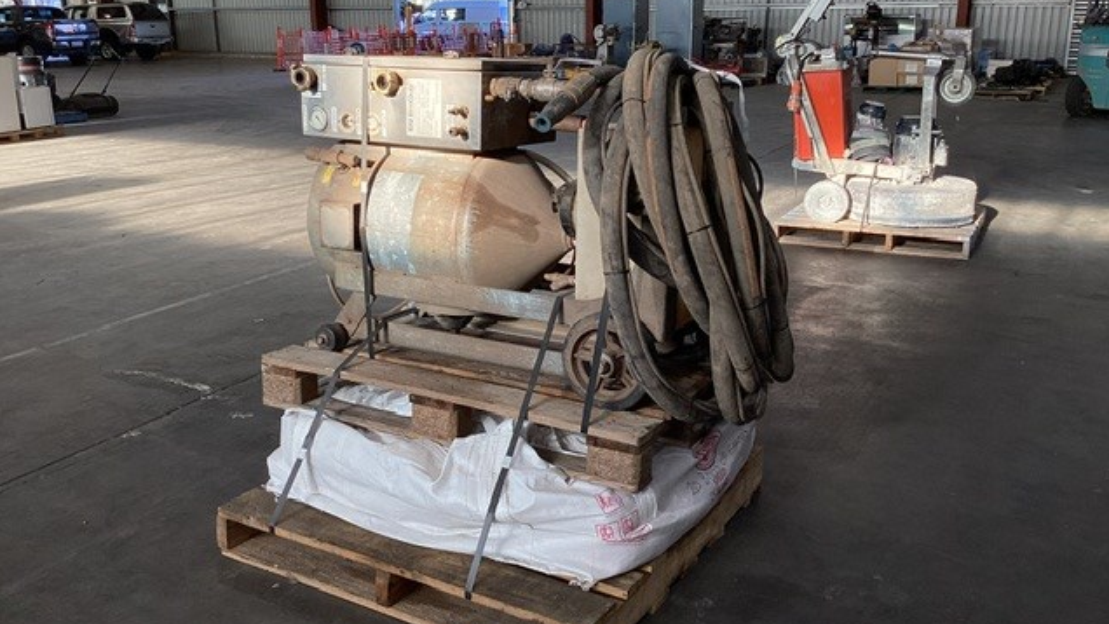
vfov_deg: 34.7
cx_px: 554
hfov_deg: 58.0
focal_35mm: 34
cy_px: 314
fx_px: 1000
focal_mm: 3.3
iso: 50
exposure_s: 1/120
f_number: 2.4
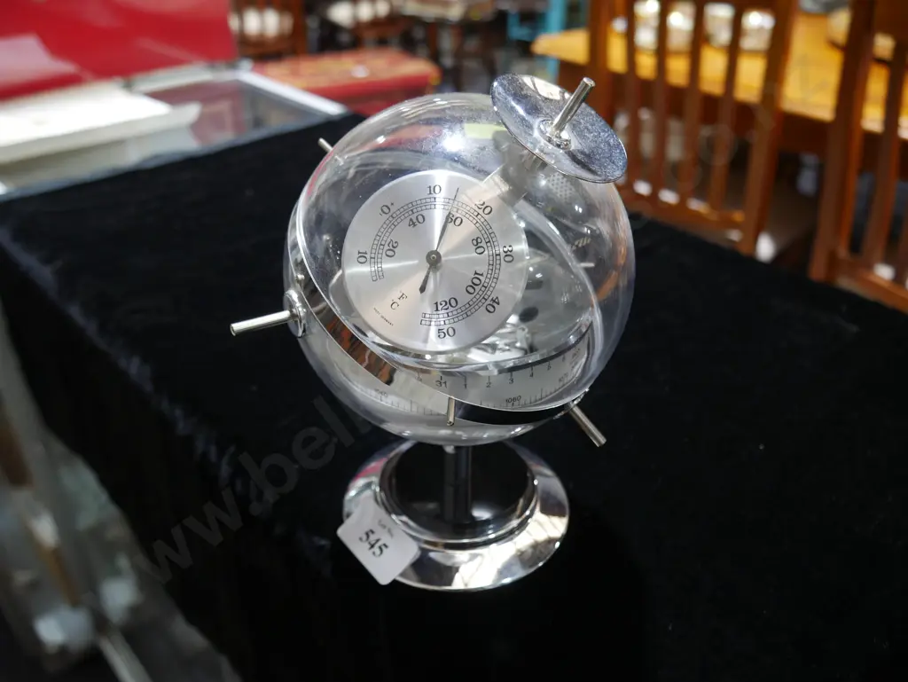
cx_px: 454
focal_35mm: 28
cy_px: 341
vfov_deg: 49.8
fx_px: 735
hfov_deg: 63.4
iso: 500
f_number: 3.5
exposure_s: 1/60
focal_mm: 14
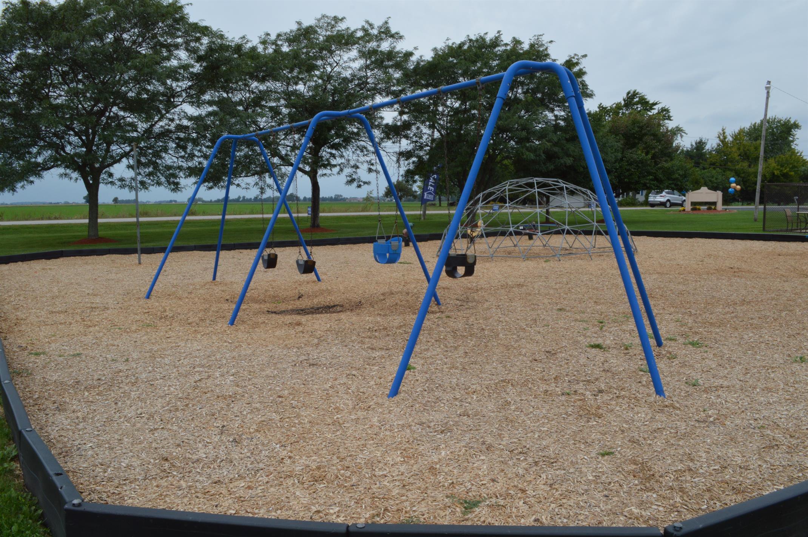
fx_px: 673
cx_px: 404
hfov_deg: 62.0
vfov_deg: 43.5
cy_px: 268
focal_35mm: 30
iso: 400
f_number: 20
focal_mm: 20
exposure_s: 1/125
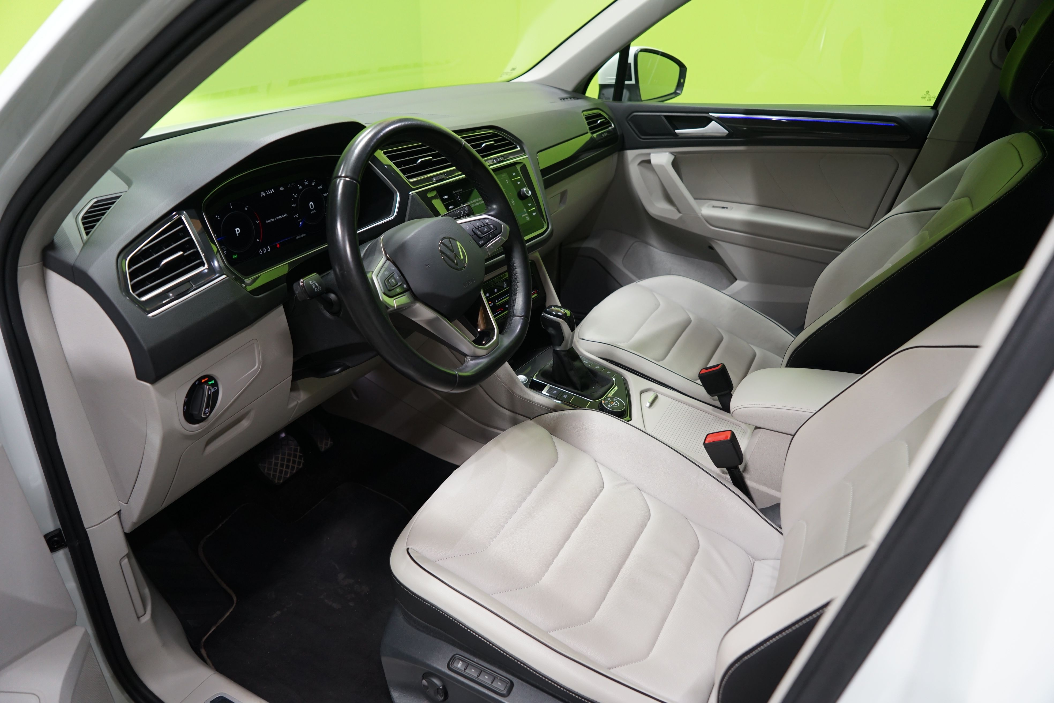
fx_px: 703
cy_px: 352
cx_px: 527
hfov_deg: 73.7
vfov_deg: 53.1
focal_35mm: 24
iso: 800
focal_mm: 24
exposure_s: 1/20
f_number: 4.5
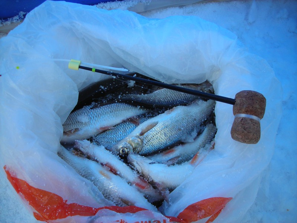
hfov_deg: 49.0
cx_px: 148
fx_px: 326
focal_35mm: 38
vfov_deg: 37.7
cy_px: 112
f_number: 3.2
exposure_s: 1/71.8
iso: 50
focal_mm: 6.3
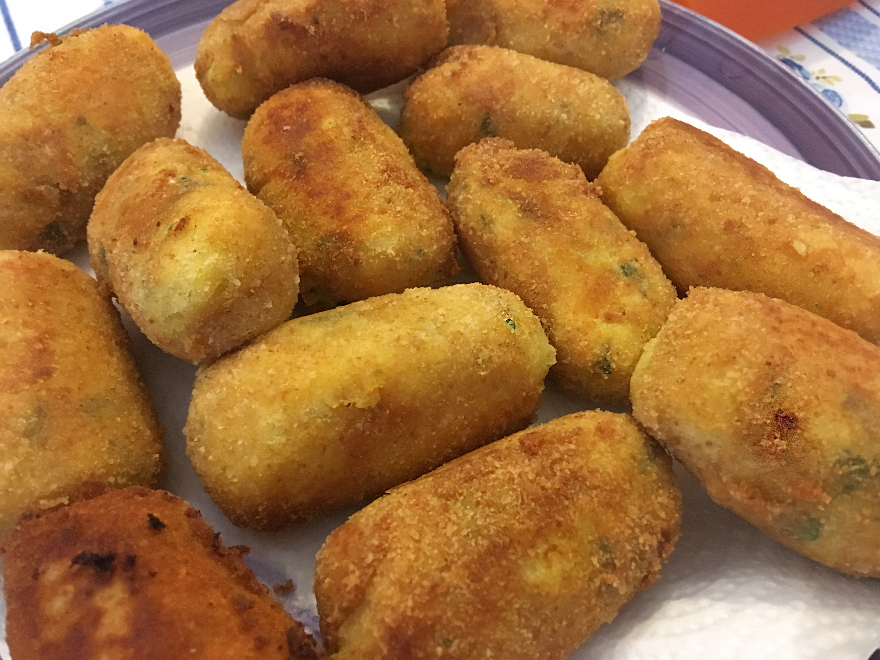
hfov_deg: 61.7
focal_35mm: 29
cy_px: 330
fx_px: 737
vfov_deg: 48.2
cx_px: 440
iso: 250
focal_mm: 4.15
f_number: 2.2
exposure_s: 1/17
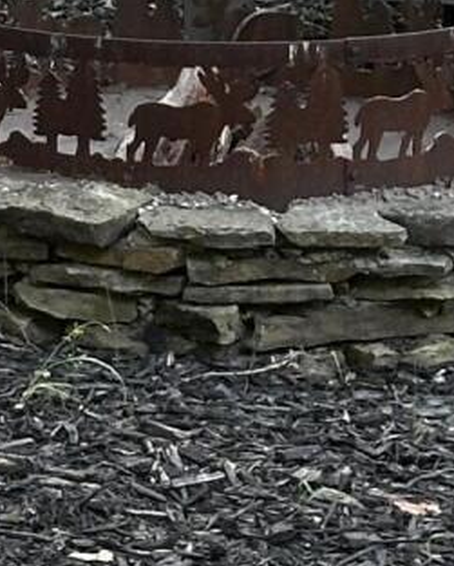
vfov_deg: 6.4
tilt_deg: -3.6
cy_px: -340
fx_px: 5015
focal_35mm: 299
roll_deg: -0.6
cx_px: -170
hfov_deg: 5.2
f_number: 1.78
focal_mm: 6.86
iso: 125
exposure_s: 1/60
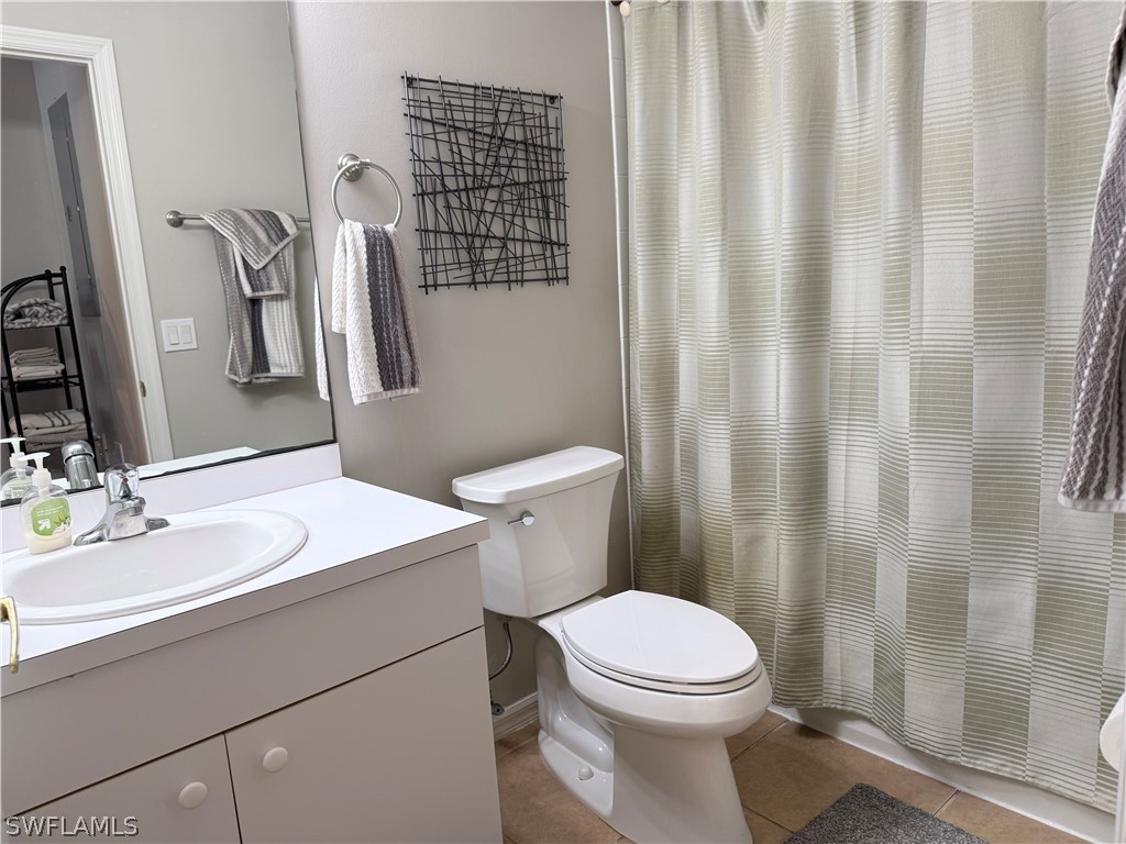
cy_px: 422
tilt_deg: -9.2
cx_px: 563
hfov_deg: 71.6
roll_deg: +3.3
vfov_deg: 56.8
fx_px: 781
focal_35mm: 24
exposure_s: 1/60
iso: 100
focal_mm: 6.76
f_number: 1.78
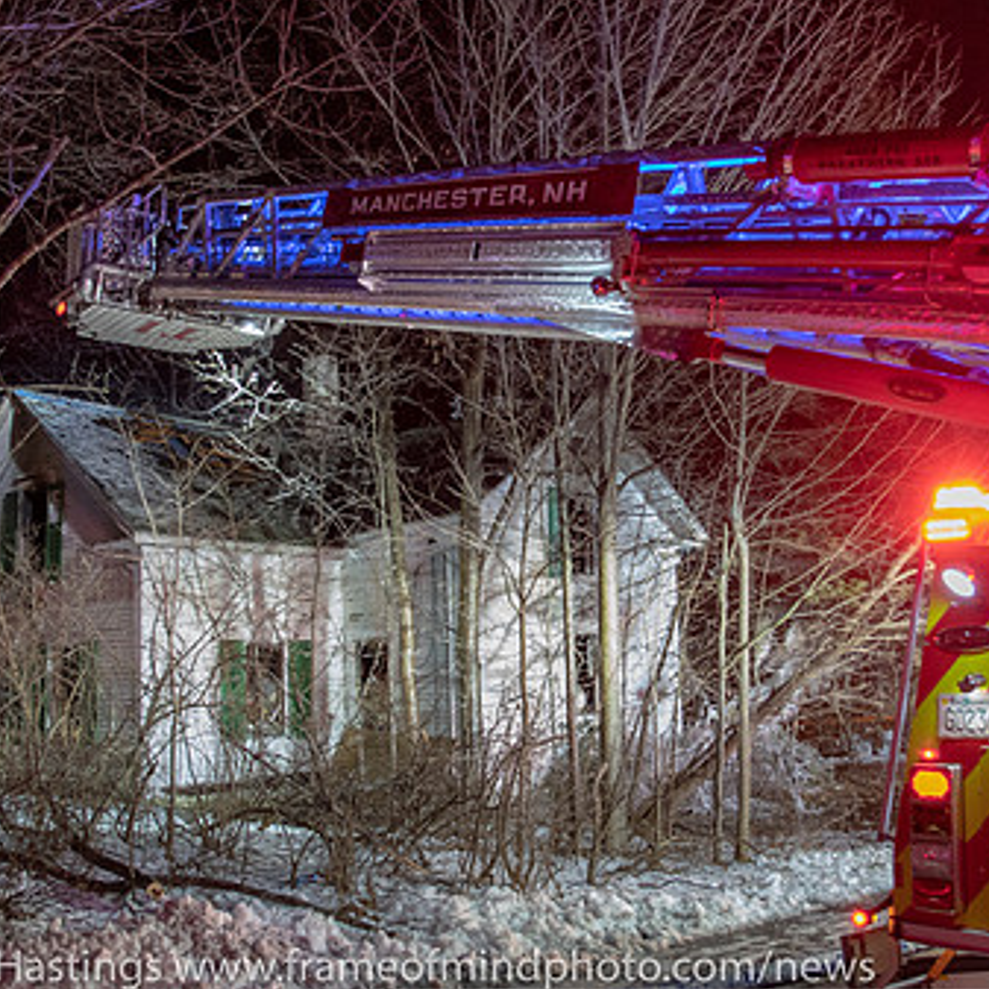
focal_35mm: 38
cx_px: 592
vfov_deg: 43.8
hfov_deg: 43.6
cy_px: 446
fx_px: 1228
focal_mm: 16
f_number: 4
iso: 2500
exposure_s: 1/25
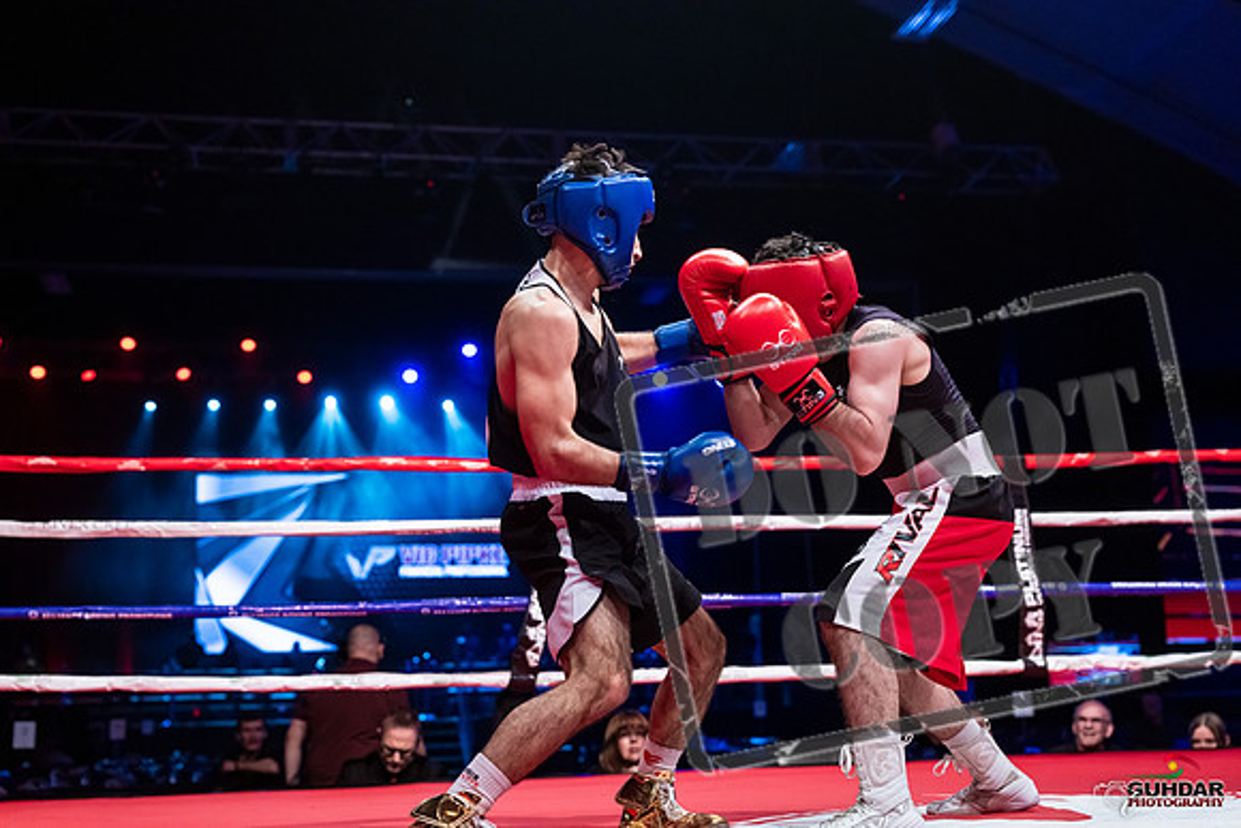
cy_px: 414
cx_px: 620
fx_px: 1552
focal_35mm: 45
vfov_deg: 29.9
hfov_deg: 43.6
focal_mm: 45
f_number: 2.8
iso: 4000
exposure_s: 1/1000
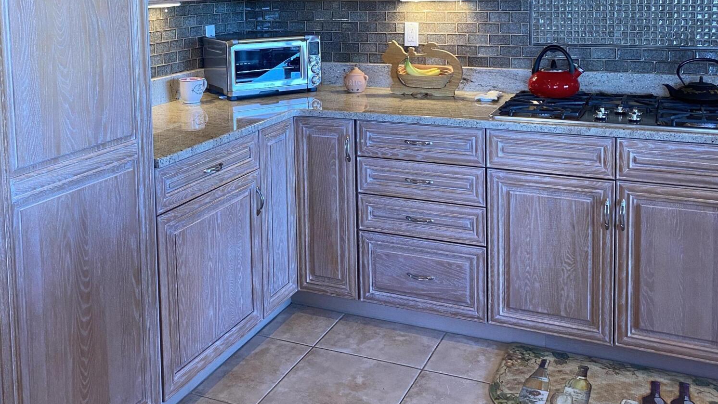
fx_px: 724
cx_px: 361
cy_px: 49
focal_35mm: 38
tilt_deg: -5.3
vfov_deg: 30.0
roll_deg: +1.1
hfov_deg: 52.8
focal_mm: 4.25
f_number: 1.8
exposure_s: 1/60
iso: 125
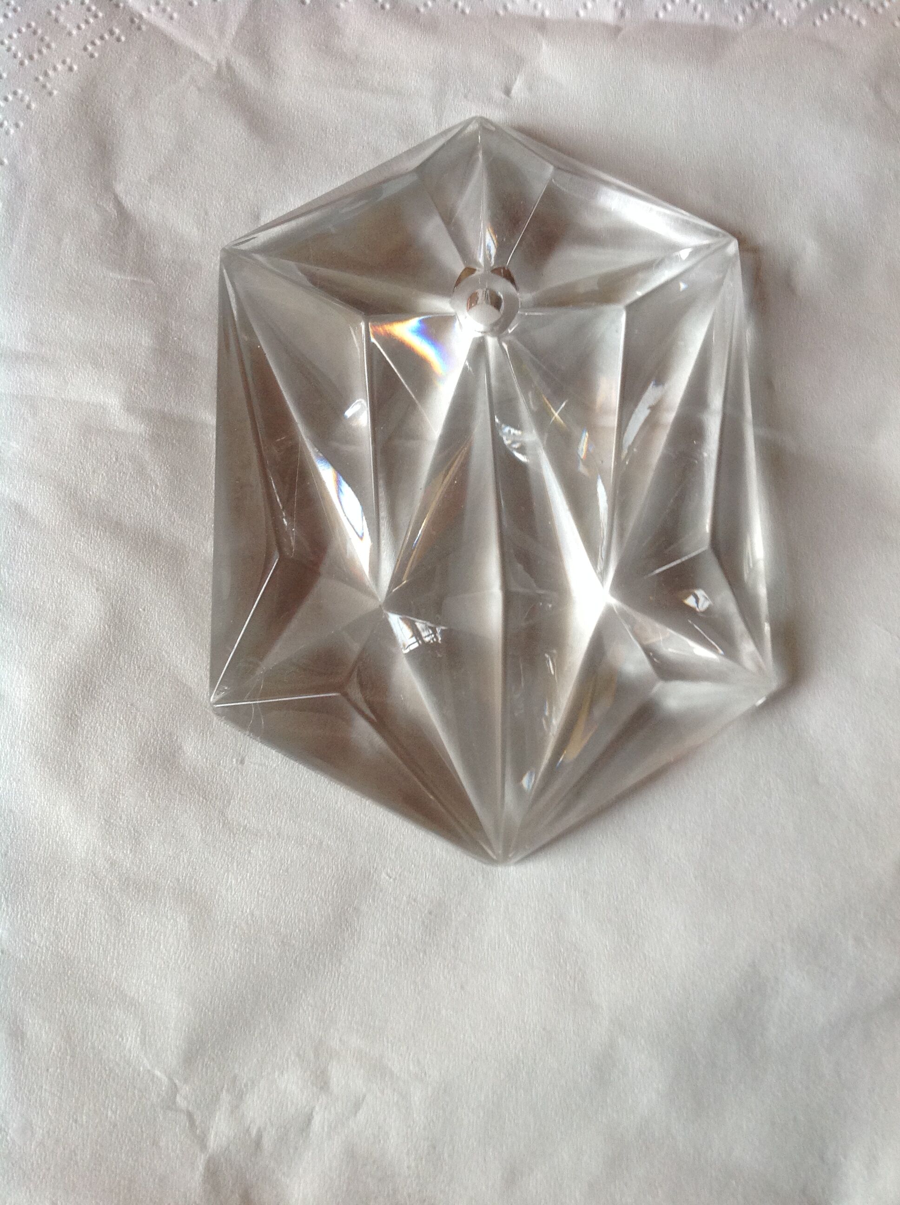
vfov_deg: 52.7
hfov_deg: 40.6
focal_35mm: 35
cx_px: 450
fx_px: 1217
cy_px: 602
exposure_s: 1/120
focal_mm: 4.28
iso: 100
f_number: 2.4
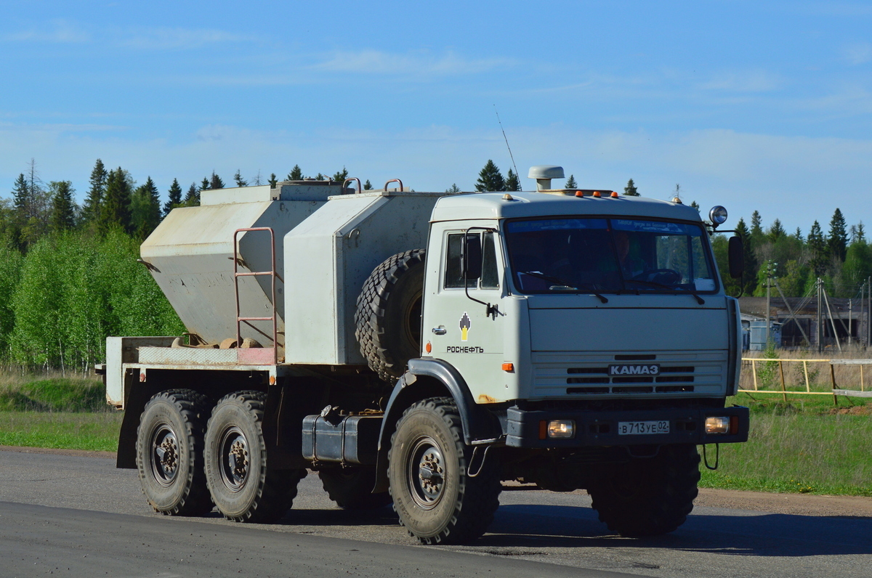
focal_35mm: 105
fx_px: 2539
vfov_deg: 13.0
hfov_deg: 19.5
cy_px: 289
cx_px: 436
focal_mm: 70
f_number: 11
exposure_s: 1/800
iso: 200
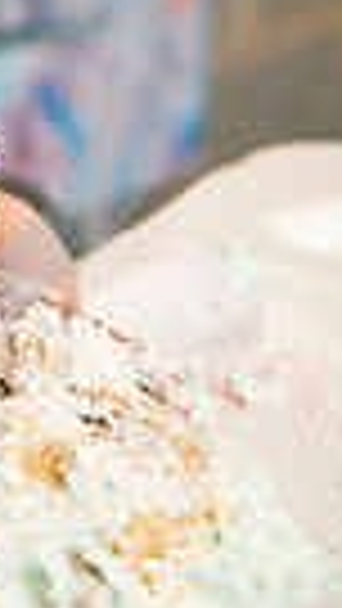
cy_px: -126
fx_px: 2143
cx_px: -292
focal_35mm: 133
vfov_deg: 15.5
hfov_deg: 8.7
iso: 250
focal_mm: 38
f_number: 2.8
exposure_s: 1/160
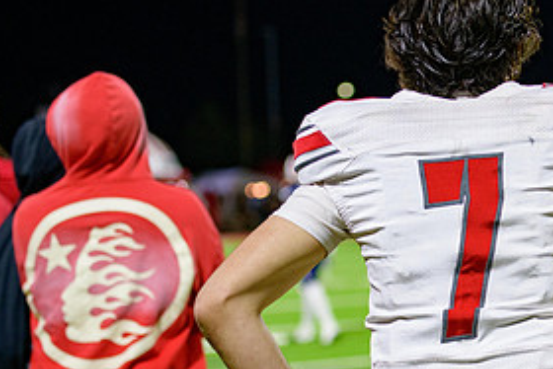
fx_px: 2290
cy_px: 222
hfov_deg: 13.6
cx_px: 563
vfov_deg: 9.2
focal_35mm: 149
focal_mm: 72
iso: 2000
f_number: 2.8
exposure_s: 1/320
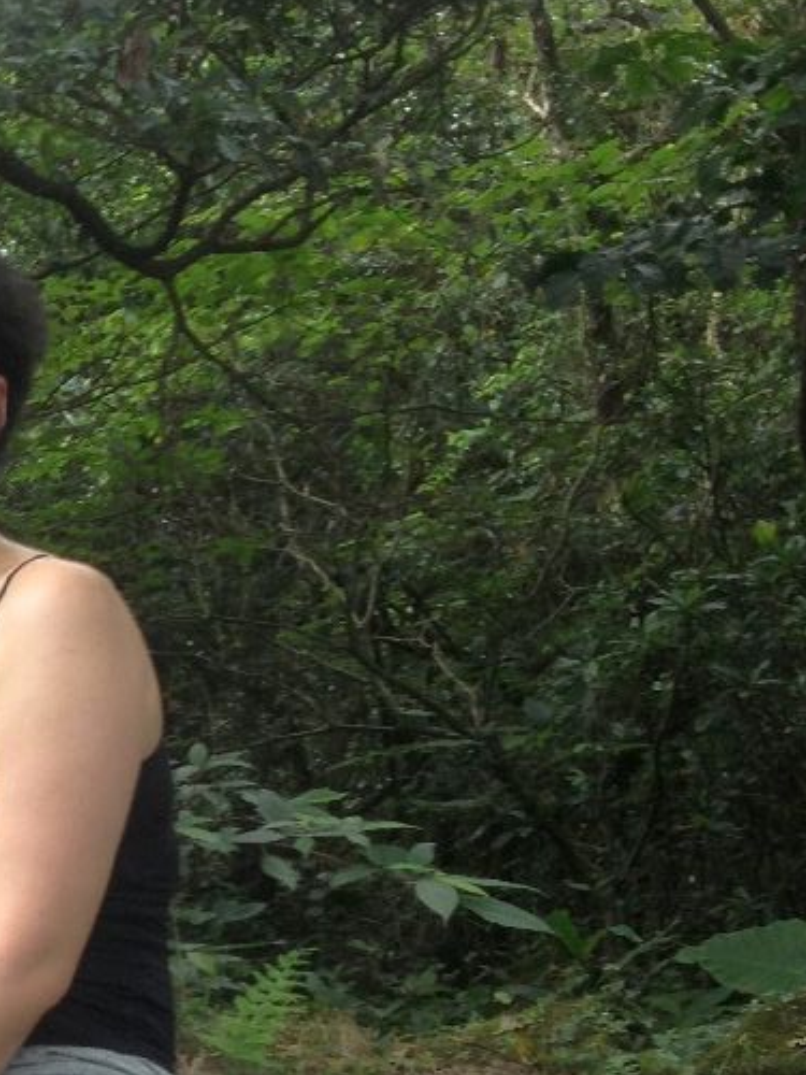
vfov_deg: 17.5
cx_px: -477
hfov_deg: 12.4
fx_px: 3477
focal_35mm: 112
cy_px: 735
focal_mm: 4.28
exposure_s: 1/40
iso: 50
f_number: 2.4
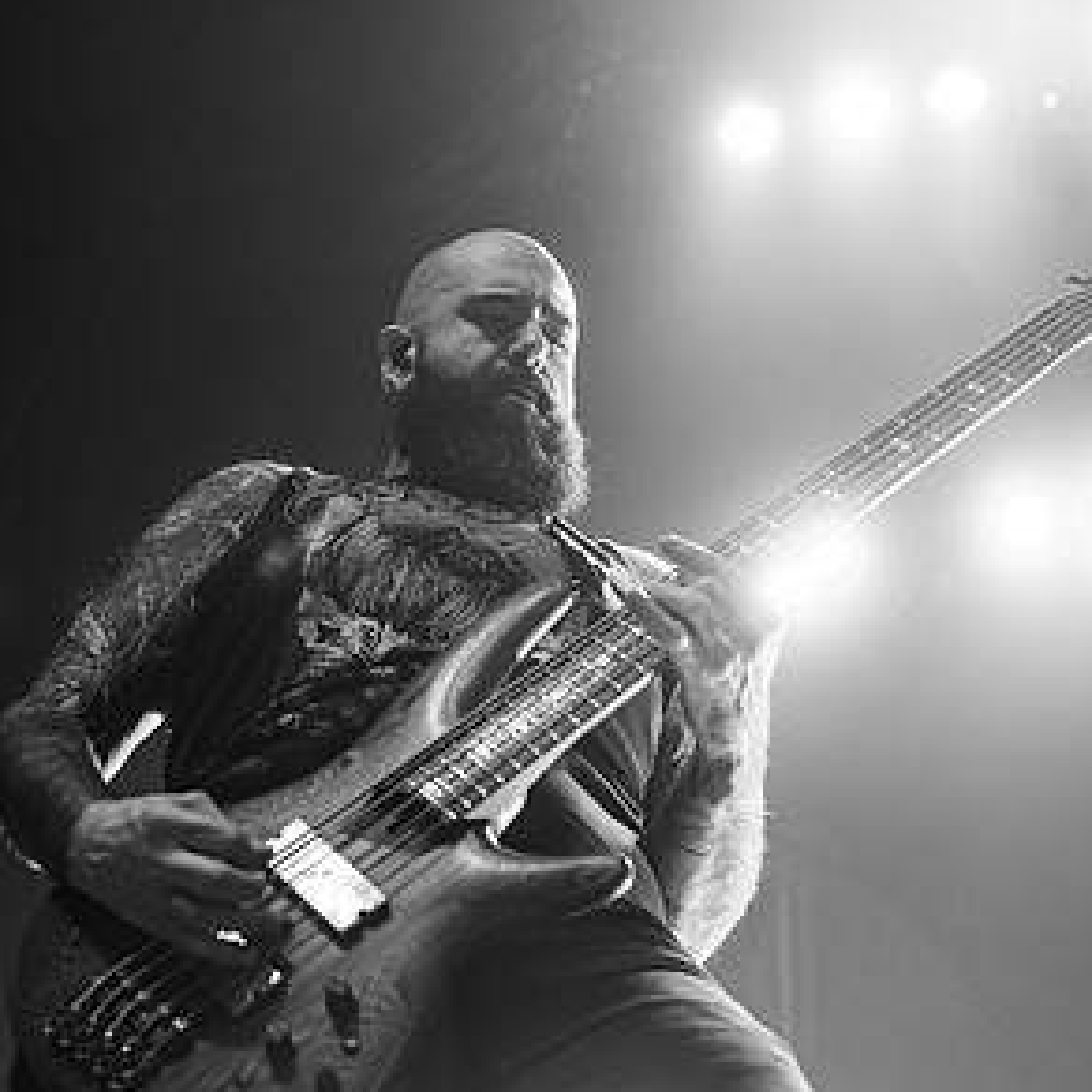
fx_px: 2106
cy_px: 561
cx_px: 553
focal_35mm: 59
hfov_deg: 29.1
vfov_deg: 29.1
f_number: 3.5
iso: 3200
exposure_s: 1/320
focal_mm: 45
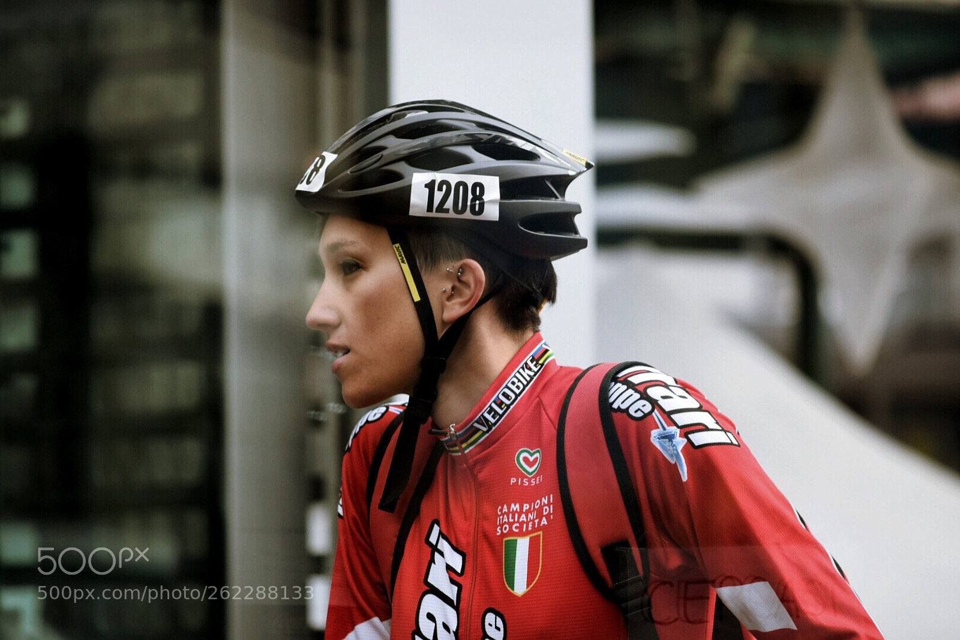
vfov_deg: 4.7
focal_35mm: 292
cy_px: 320
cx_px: 480
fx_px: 7800
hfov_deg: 7.0
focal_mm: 195
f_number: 5
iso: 400
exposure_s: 1/320
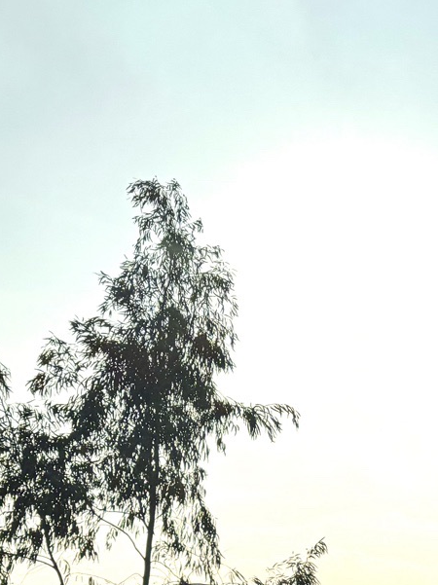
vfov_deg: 21.7
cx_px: 647
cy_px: 786
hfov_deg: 16.8
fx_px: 1351
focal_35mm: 80
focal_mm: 6.76
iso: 64
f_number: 1.78
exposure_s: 1/20000
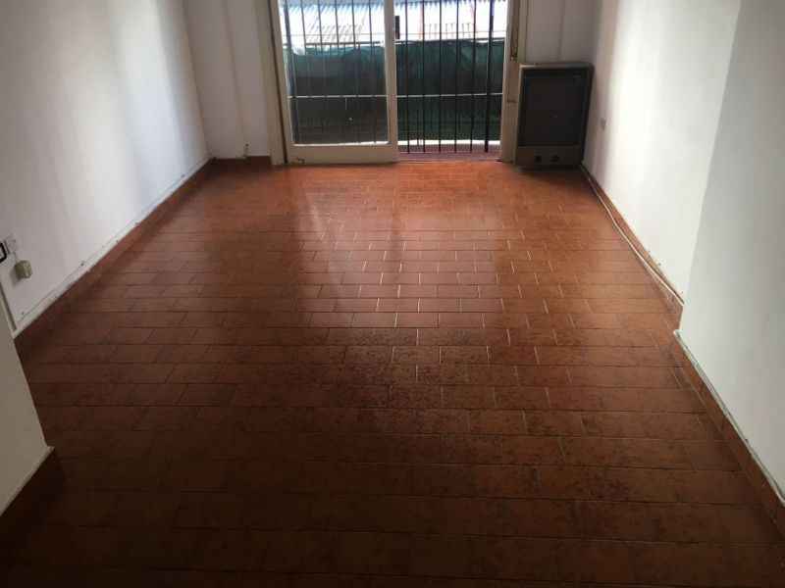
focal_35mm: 29
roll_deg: +2.1
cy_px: 294
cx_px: 392
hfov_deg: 61.7
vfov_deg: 48.2
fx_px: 658
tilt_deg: -26.5
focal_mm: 4.15
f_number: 2.2
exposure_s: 1/33
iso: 32
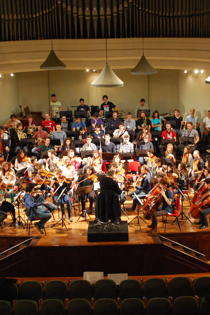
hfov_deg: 21.6
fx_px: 551
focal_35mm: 63
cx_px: 112
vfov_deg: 31.9
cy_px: 157
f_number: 4.5
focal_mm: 28
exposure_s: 1/30
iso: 1400
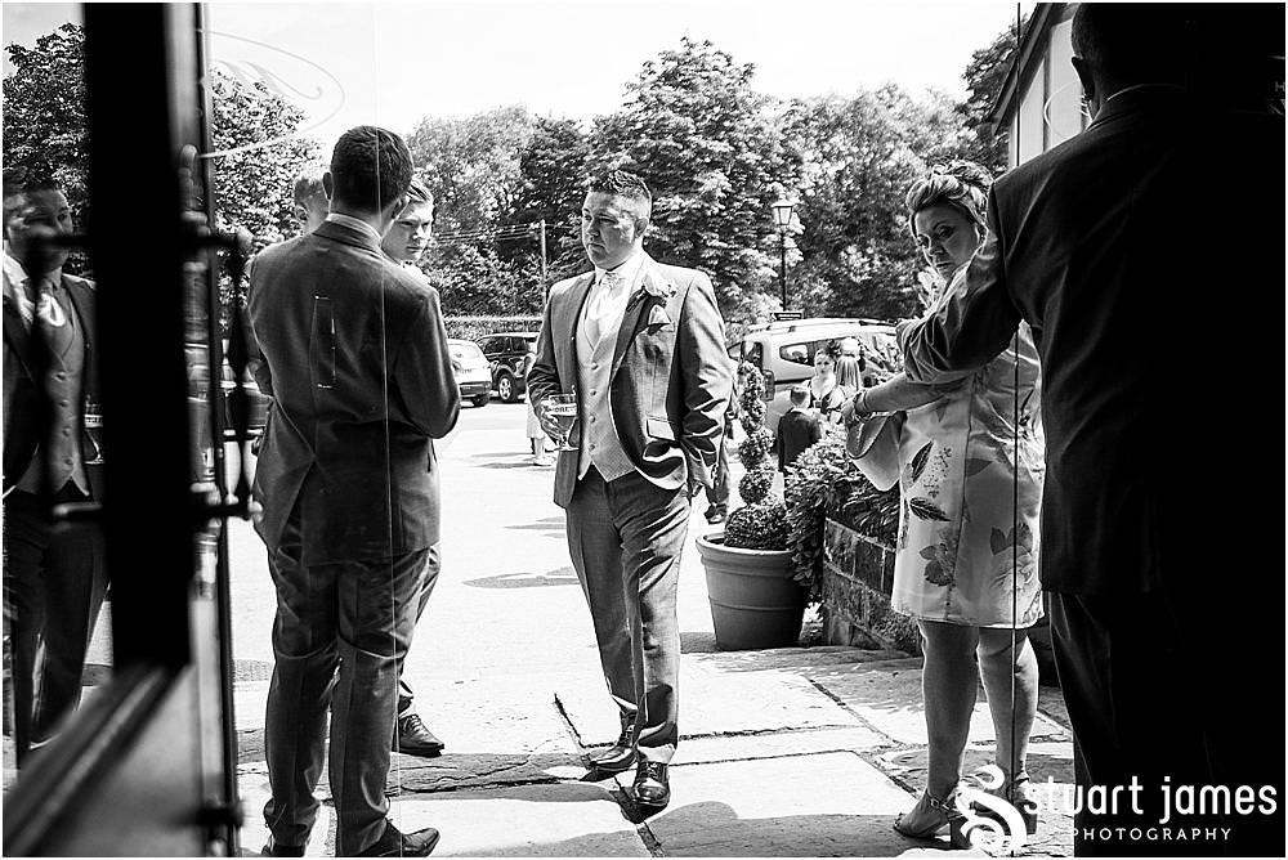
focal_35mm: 35
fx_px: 1253
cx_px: 644
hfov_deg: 54.4
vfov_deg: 37.9
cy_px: 430
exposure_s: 1/4000
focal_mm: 23
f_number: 2
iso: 640
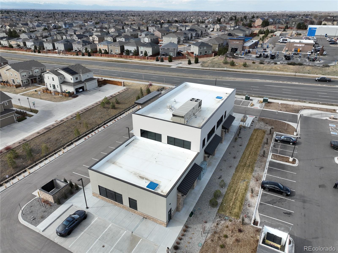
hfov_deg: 71.6
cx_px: 169
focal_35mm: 24
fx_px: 234
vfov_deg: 56.8
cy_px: 126
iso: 100
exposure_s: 1/1250
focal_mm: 12.29
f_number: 2.8
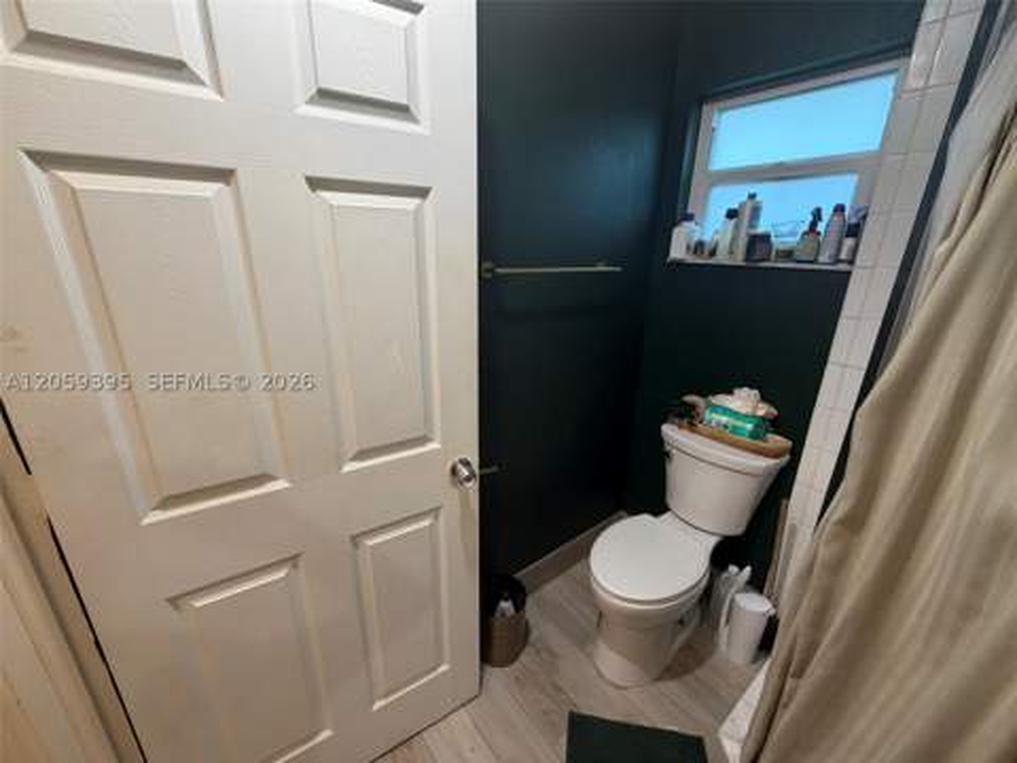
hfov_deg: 102.1
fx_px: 411
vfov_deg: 85.7
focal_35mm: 14
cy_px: 382
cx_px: 508
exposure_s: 1/60
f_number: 2.2
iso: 200
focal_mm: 2.22
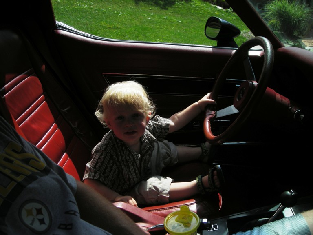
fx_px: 316
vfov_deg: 40.7
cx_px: 156
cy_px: 118
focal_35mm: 35
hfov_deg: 52.6
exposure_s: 1/385
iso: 50
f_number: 5.7
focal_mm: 5.7
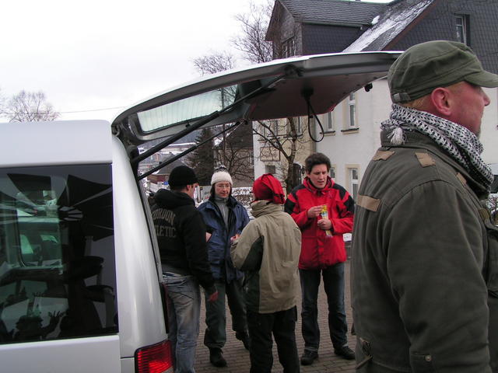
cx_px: 249
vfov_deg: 37.7
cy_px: 186
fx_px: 547
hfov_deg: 49.0
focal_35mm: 38
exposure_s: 1/50
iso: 50
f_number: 5
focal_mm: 5.8
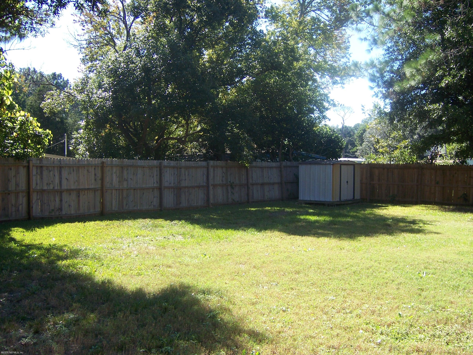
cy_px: 178
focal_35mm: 36
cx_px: 236
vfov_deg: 39.7
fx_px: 492
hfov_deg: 51.4
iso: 80
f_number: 2.8
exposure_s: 1/320
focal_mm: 6.2
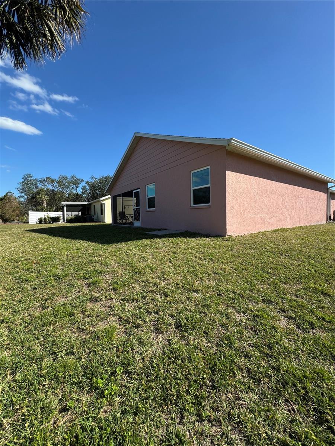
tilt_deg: -1.1
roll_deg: +2.6
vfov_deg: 102.1
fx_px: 181
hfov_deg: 85.7
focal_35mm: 14
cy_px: 223
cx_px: 168
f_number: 2.2
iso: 40
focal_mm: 2.22
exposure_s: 1/1126
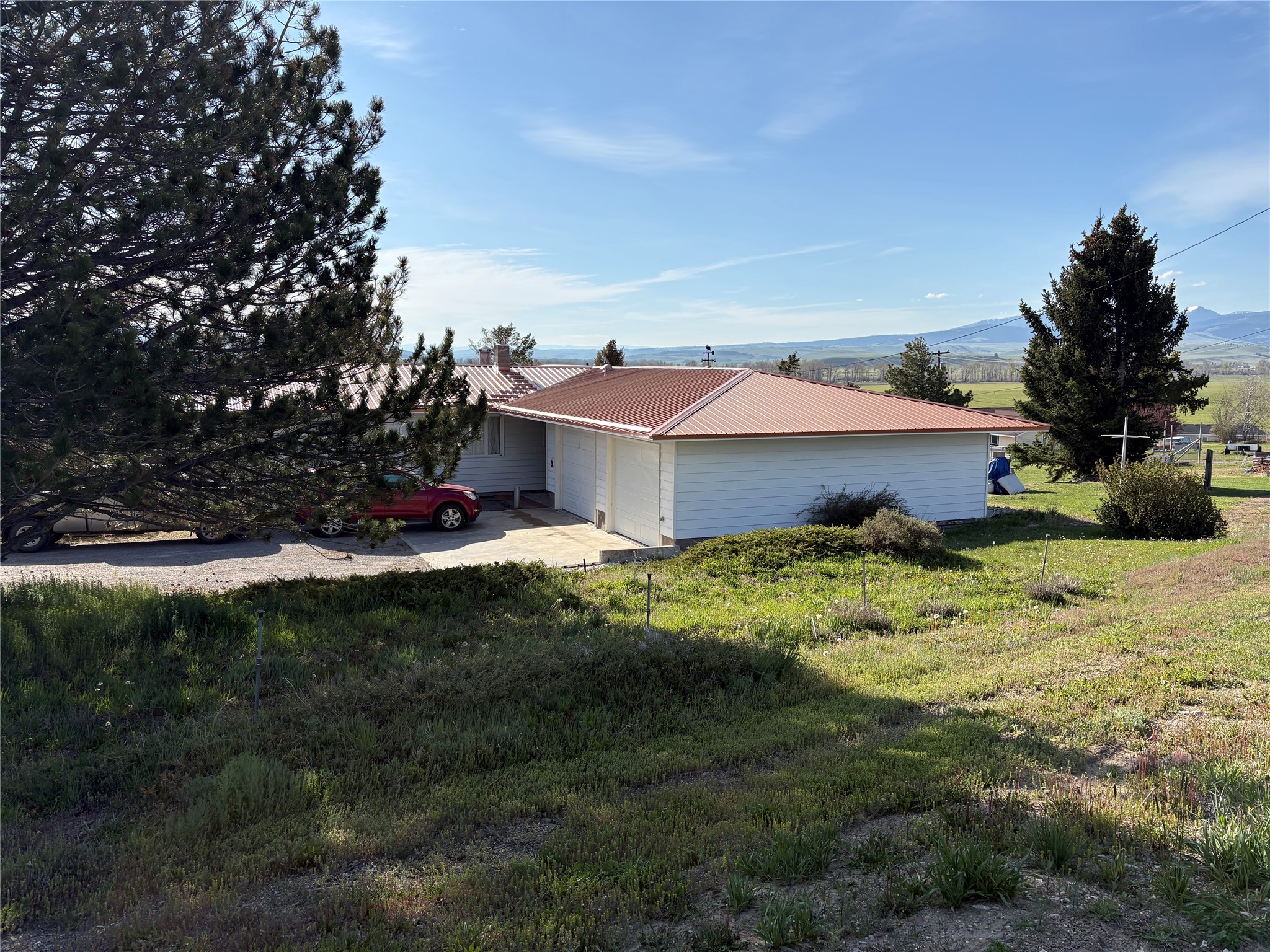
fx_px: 954
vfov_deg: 53.1
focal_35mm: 26
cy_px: 476
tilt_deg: -7.2
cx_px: 635
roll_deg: -0.5
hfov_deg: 67.3
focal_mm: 5.96
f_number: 1.6
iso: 50
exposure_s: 1/4065
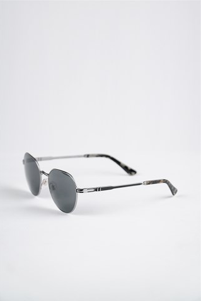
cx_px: 100
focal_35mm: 111
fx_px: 926
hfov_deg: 12.4
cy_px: 151
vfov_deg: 18.5
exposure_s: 1/125
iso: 100
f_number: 4.5
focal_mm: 73
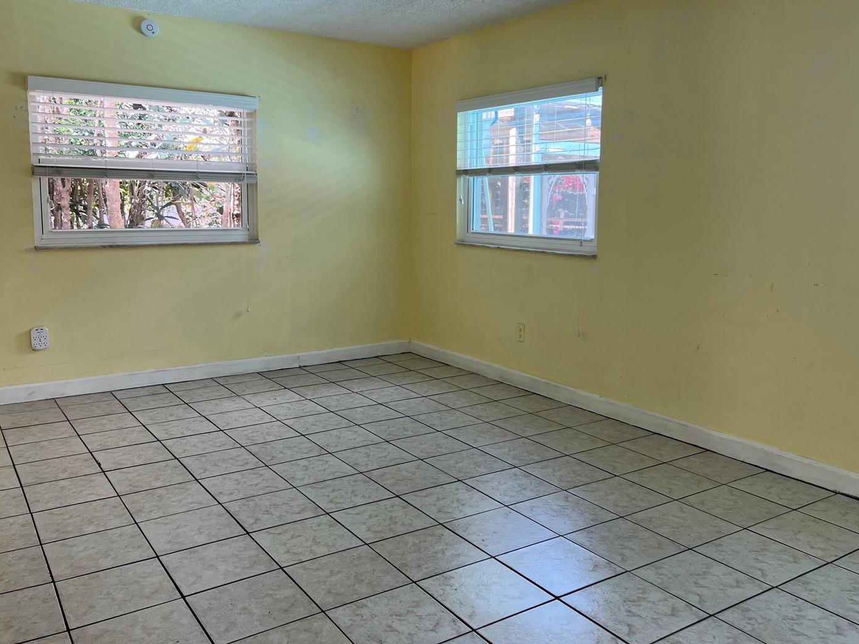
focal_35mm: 30
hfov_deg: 60.0
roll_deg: -0.9
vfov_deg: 46.7
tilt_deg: -6.2
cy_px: 282
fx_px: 744
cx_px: 430
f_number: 1.5
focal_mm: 5.7
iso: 64
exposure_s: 1/120
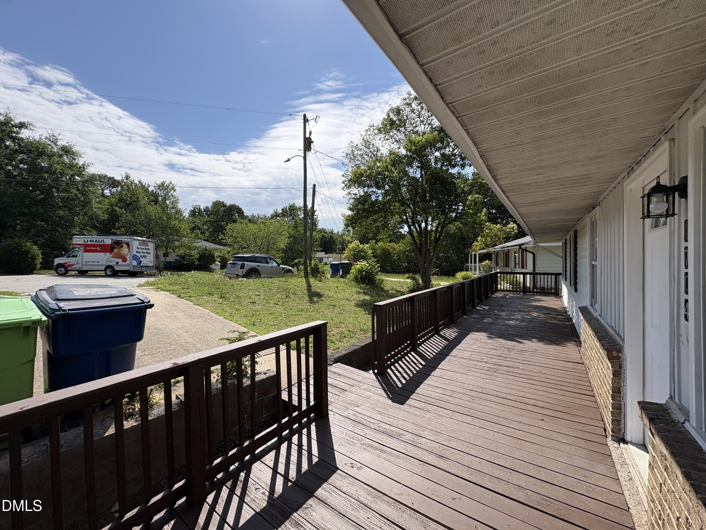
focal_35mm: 14
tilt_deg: +0.0
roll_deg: +1.8
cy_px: 265
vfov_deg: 85.7
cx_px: 353
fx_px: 286
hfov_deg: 102.1
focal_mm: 2.22
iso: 64
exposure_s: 1/2874
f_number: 2.2
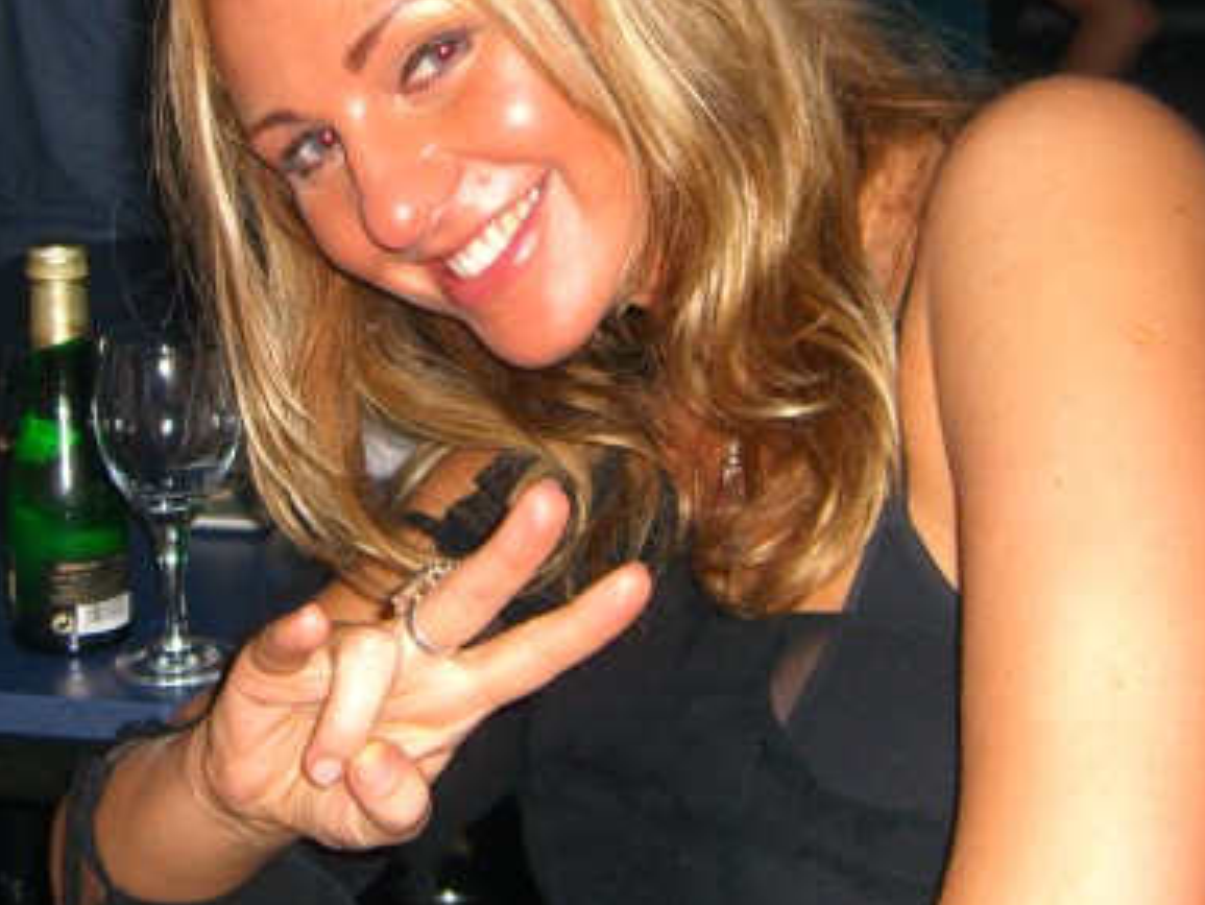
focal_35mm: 79
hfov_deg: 24.7
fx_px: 2751
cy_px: 232
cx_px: 466
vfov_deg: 18.6
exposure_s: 1/60
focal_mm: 7.9
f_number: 2.8
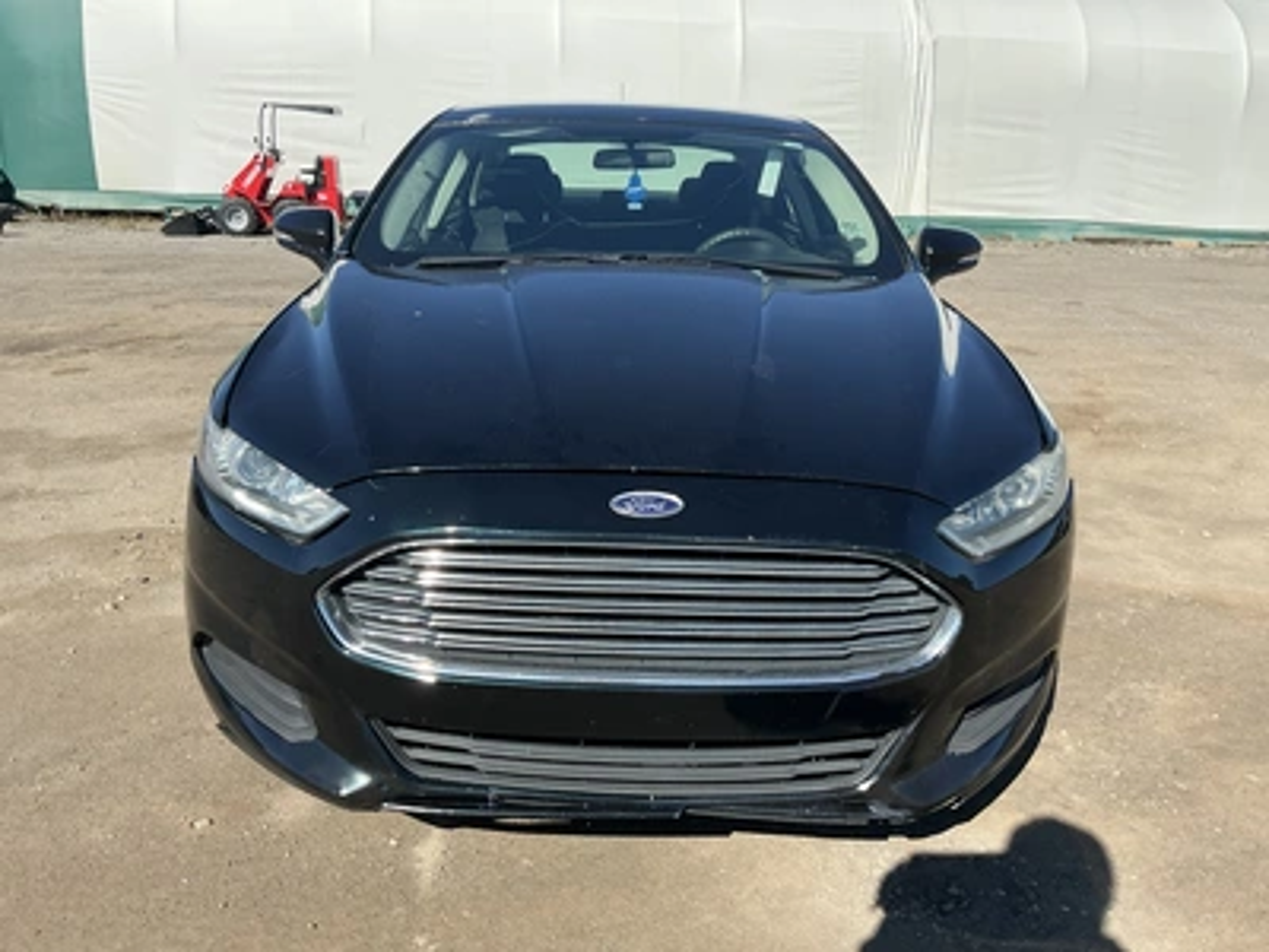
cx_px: 634
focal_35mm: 28
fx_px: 1026
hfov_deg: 63.4
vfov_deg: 49.7
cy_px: 476
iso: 25
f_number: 1.8
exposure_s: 1/1221
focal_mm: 3
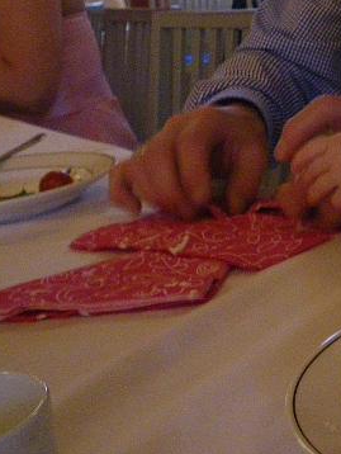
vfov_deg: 23.3
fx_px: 1050
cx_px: 455
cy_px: -10
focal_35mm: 80
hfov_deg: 17.2
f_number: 3.5
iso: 400
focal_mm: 5
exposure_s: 1/25
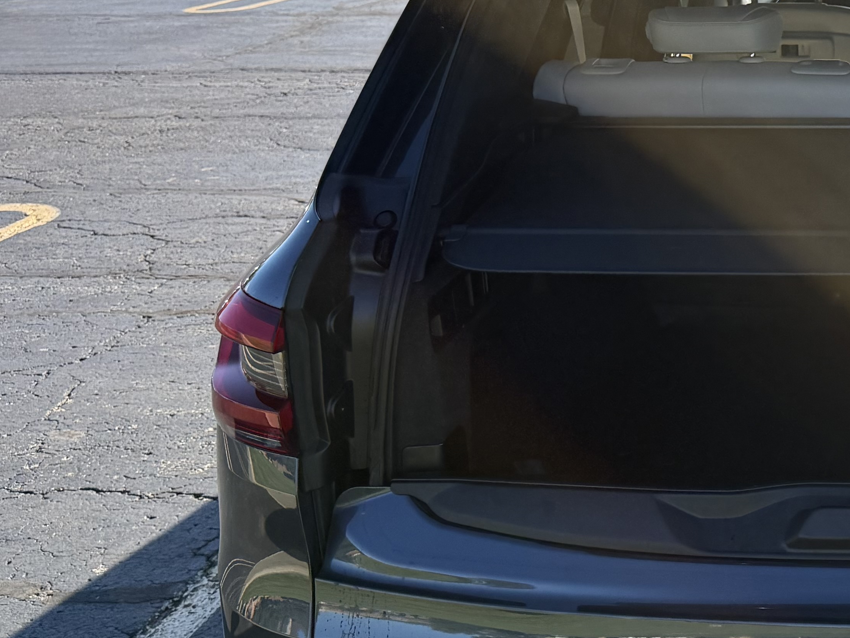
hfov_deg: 28.6
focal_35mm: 62
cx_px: 912
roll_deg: +0.1
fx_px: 1522
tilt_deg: -12.1
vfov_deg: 23.6
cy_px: 220
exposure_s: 1/2525
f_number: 1.78
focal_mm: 6.76
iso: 100
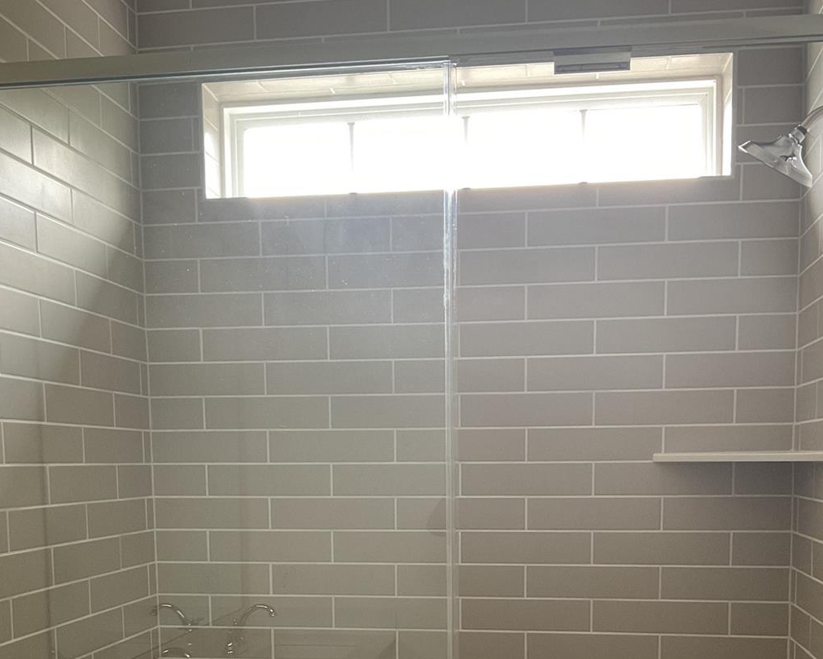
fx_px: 1047
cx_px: 433
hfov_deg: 42.9
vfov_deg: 33.3
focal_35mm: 43
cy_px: 578
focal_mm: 3
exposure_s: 1/60
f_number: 1.8
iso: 100
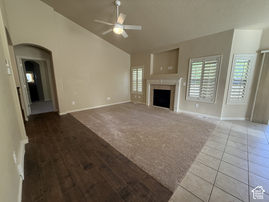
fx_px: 109
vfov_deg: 85.7
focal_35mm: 14
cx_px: 134
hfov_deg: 102.1
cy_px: 101
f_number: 2.2
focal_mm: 2.22
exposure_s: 1/120
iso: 250
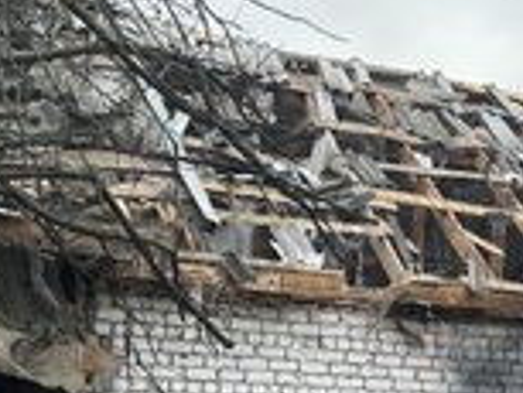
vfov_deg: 21.3
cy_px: 321
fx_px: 1028
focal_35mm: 68
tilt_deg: +3.5
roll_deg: -0.5
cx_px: 280
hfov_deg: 28.5
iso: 50
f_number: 1.5
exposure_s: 1/617
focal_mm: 5.7
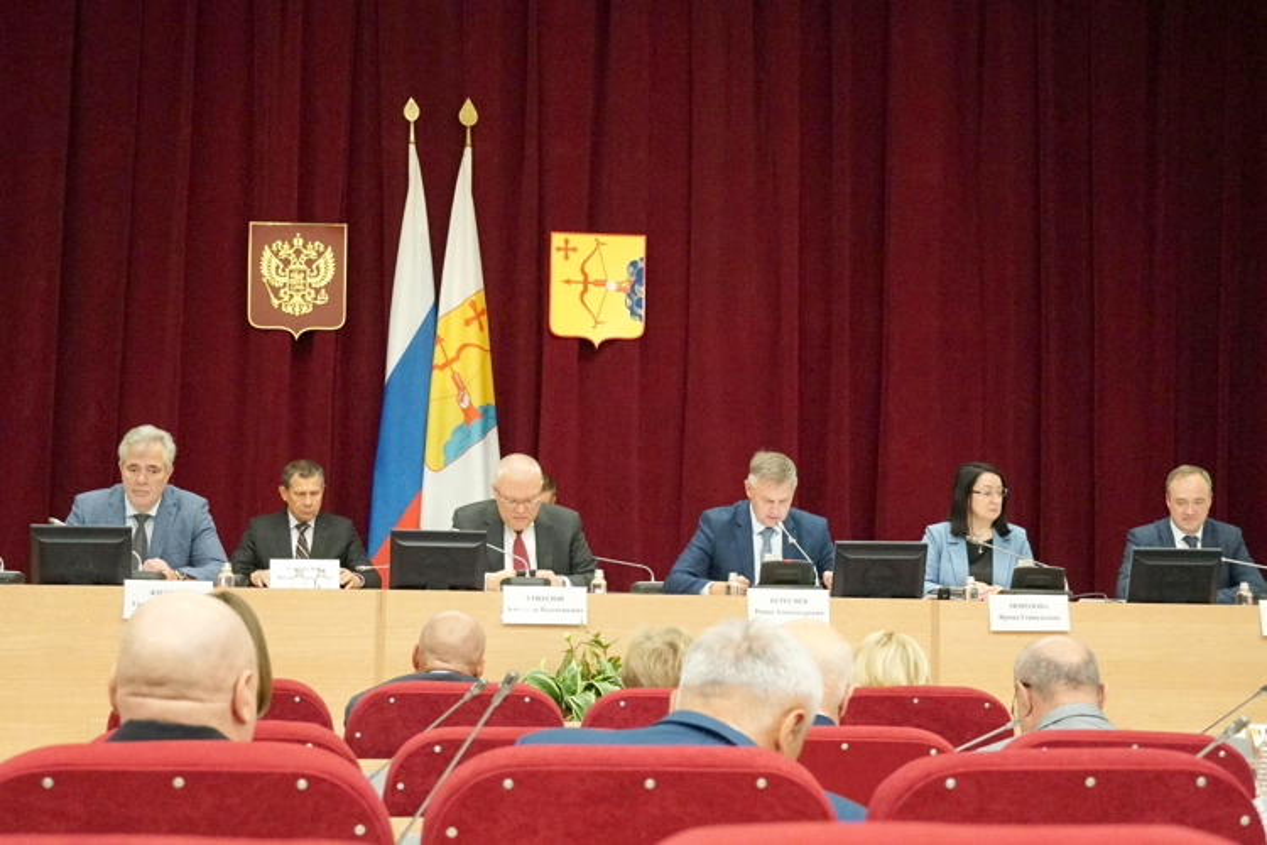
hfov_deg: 37.9
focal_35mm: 52
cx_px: 634
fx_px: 1848
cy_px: 422
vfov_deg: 25.8
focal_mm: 35
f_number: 4.5
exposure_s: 1/60
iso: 6400
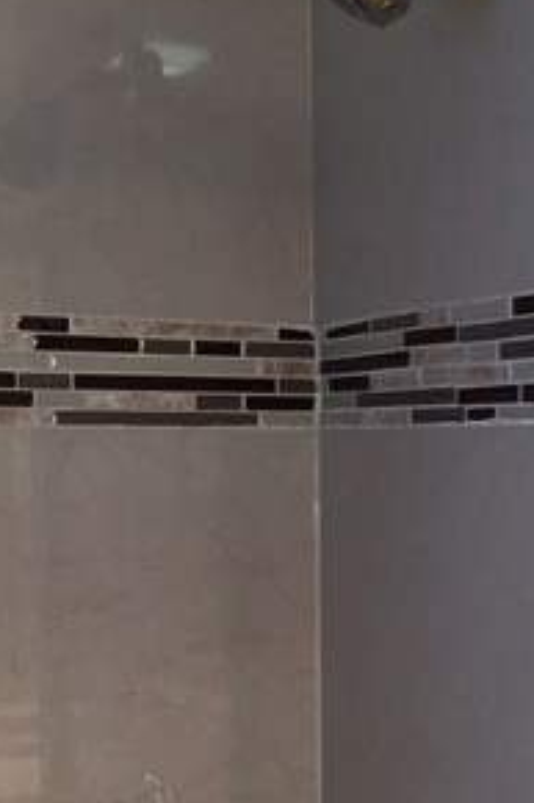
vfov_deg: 25.0
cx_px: 385
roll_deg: +0.9
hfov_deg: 17.0
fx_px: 1782
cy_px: 629
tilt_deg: -3.1
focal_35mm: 80
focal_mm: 4.15
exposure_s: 1/30
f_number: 2.2
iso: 40
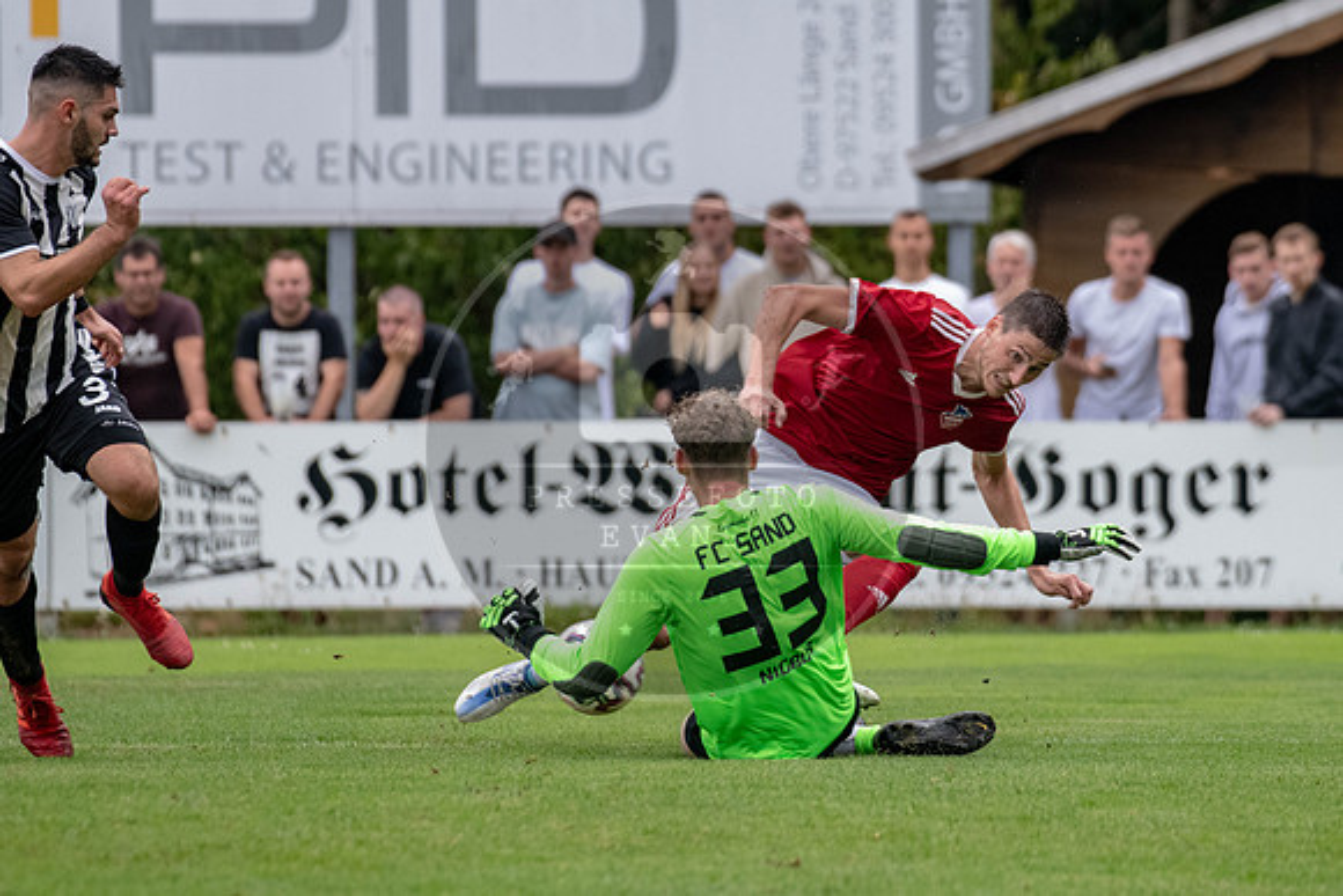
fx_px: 16320
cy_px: 375
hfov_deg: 4.7
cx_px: 943
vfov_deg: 3.1
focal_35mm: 437
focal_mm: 310
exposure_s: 1/1600
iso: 2000
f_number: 5.6
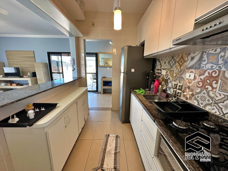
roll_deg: -1.0
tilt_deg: -11.6
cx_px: 114
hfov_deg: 102.1
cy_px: 86
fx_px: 92
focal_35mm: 14
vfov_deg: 85.7
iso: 200
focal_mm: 2.22
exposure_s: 1/120
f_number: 2.2
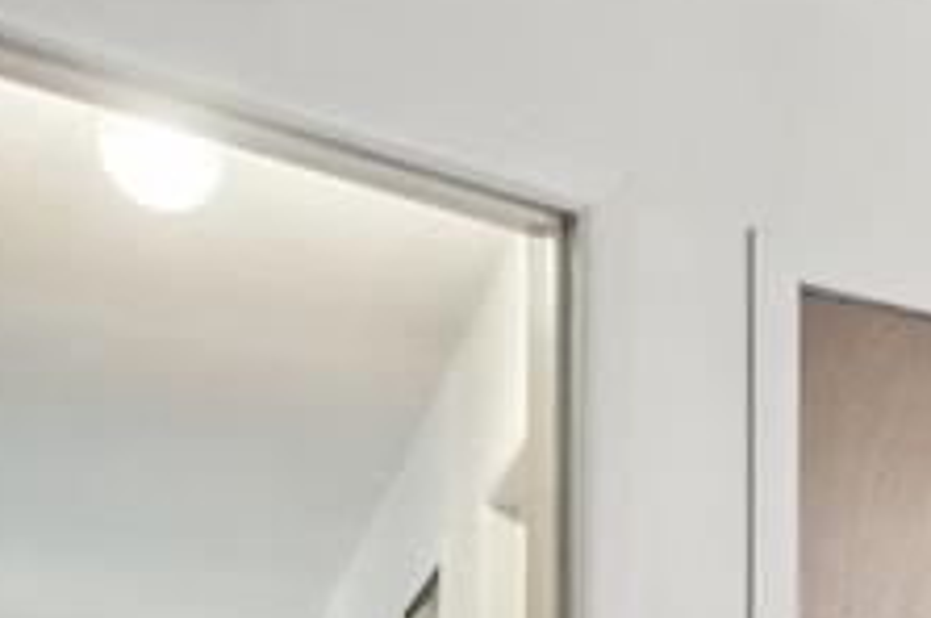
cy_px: 994
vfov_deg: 17.2
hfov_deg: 20.2
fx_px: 1782
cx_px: 1708
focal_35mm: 69
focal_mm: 10
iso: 3200
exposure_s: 1/30
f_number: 8
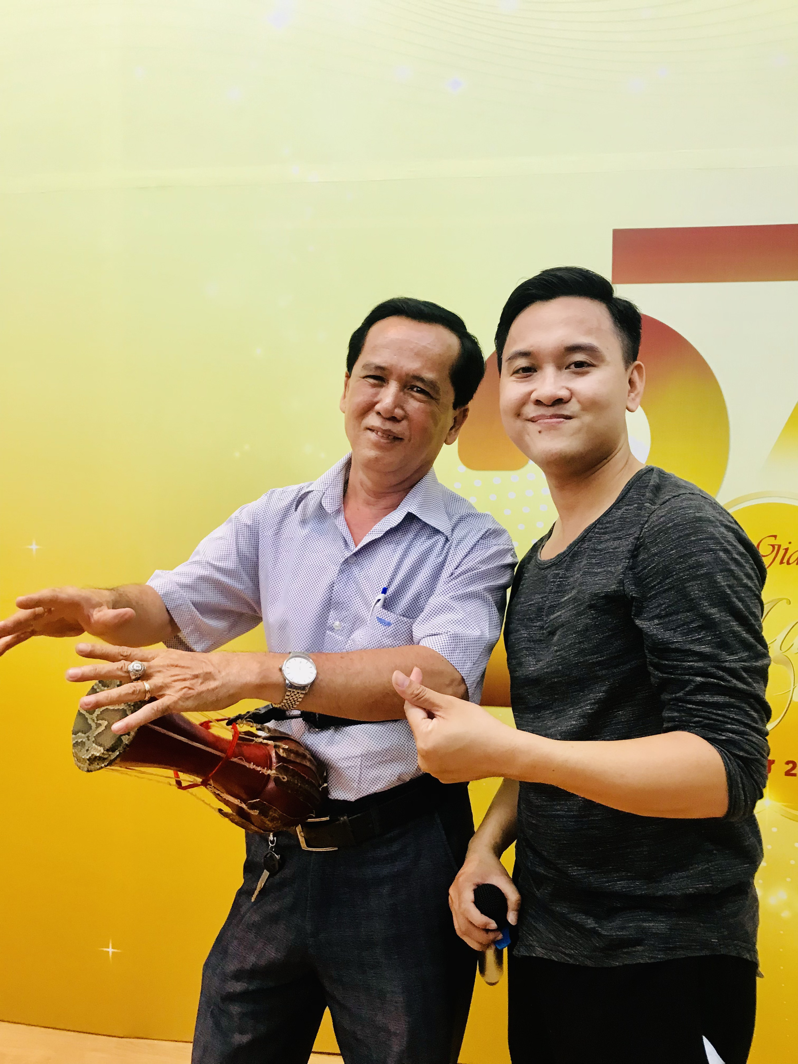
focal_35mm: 28
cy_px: 532
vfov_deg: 63.4
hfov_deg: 49.7
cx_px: 399
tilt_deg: -0.1
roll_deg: +0.4
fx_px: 861
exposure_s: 1/17
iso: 64
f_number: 1.8
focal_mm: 3.99
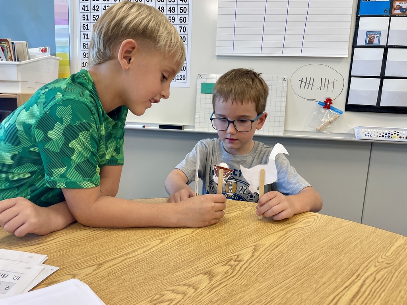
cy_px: 152
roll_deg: -2.0
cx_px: 204
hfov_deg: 67.3
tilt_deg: -9.4
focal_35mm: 26
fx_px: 306
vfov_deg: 53.1
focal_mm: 4.2
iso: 80
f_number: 1.6
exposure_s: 1/120
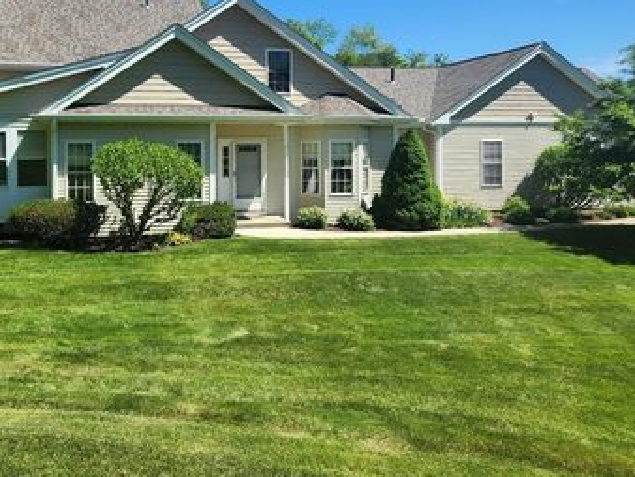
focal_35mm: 34
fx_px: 624
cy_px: 147
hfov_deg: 53.2
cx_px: 227
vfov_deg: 41.1
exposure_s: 1/1445
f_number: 1.8
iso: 20
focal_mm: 5.4
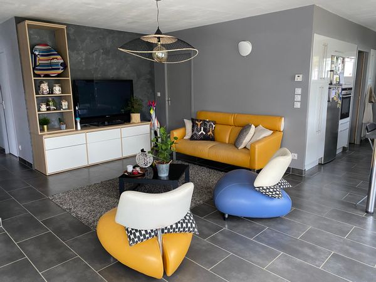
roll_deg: +0.7
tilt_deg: -10.9
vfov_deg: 53.1
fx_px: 282
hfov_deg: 67.3
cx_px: 188
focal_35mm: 26
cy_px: 141
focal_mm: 4.25
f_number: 1.8
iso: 200
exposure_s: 1/60
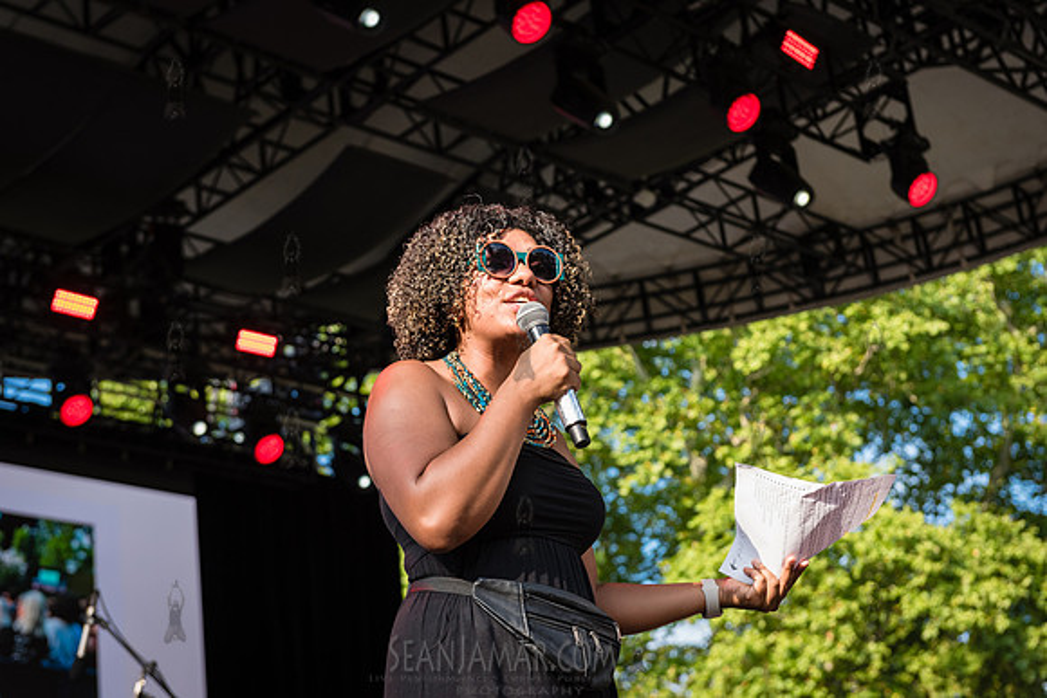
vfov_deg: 19.5
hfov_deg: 28.8
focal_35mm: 70
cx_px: 524
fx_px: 2036
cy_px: 349
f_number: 5
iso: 800
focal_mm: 70
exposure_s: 1/1000
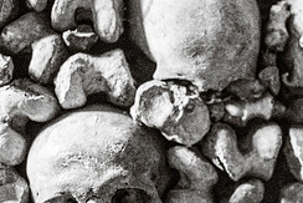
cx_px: 209
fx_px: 480
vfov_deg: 23.6
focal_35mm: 57
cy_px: 150
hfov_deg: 34.6
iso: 8000
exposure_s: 1/50
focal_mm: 24
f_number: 1.4
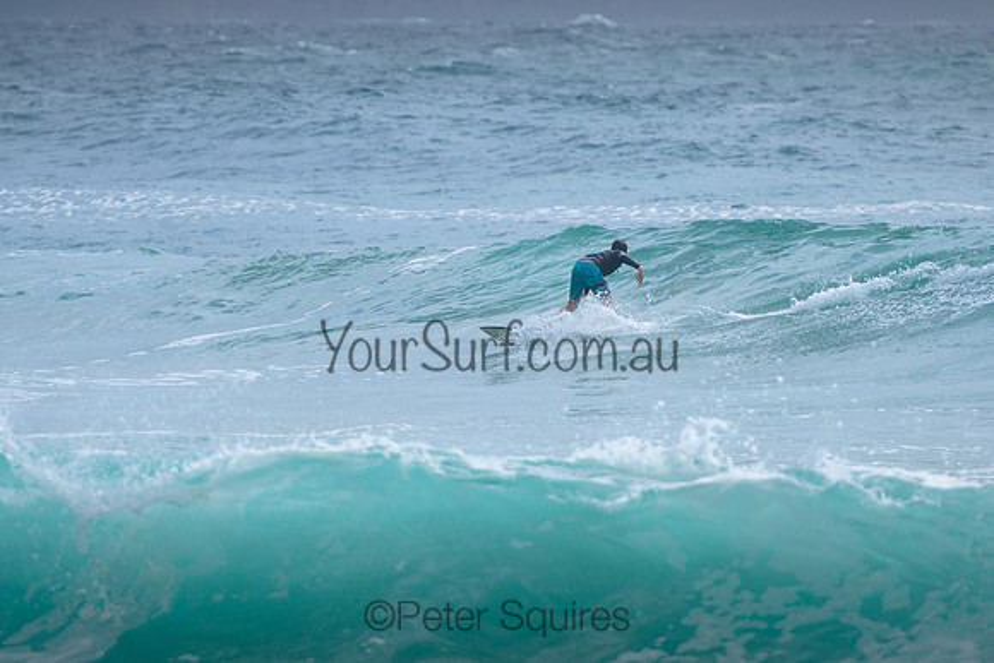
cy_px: 279
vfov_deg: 2.5
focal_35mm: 550
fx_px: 15193
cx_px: 567
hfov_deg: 3.7
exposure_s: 1/2000
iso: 200
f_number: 5.6
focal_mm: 400
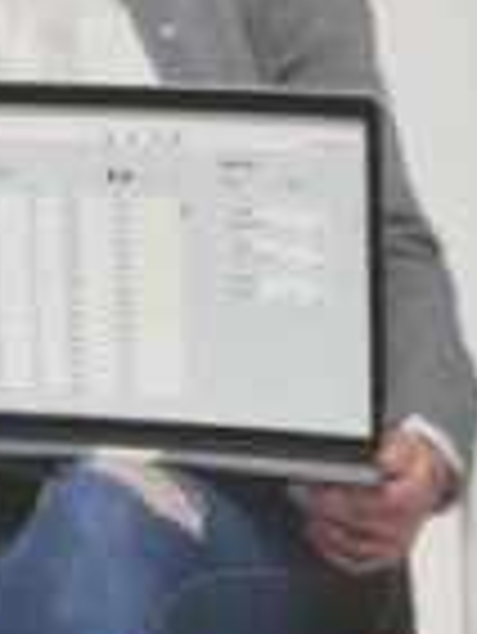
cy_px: 845
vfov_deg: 5.5
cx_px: 97
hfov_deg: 4.2
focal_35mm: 357
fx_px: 6549
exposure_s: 1/125
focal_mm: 34
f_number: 18
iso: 2500
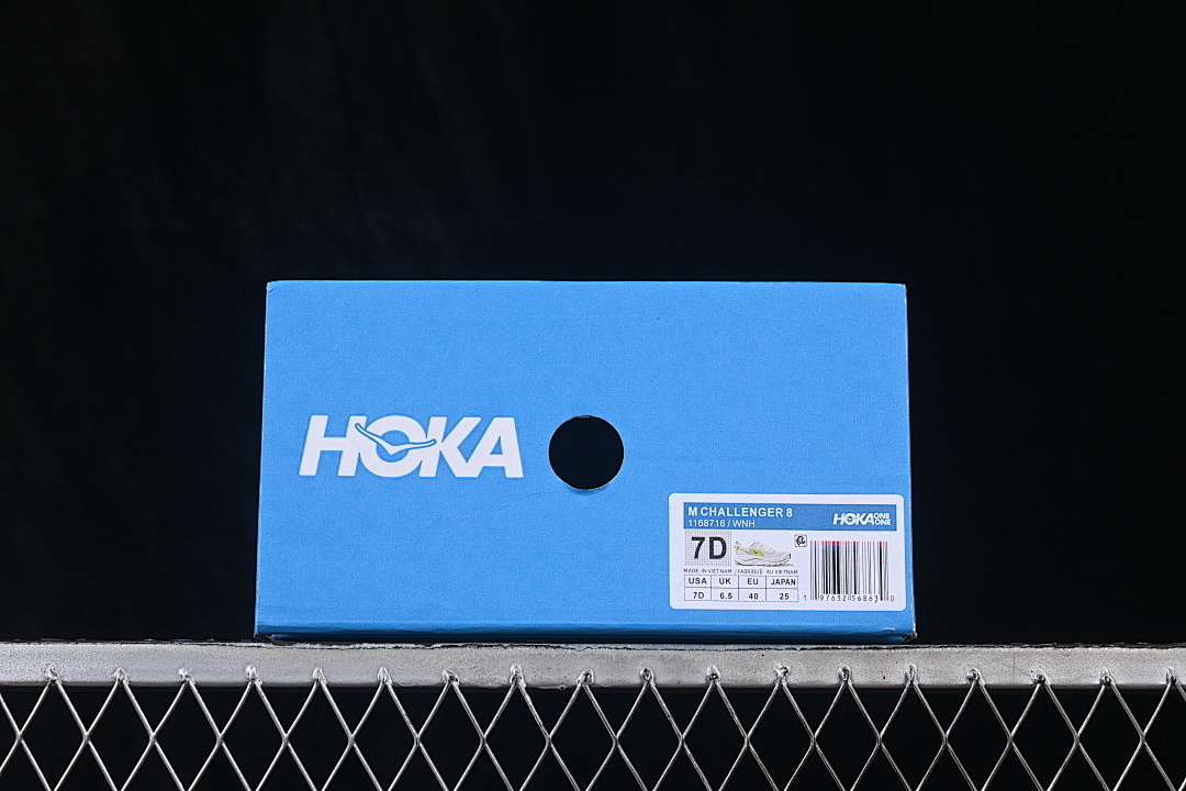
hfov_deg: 27.0
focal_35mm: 75
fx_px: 2471
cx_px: 593
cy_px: 396
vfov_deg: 18.2
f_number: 8
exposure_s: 1/80
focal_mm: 50
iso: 160
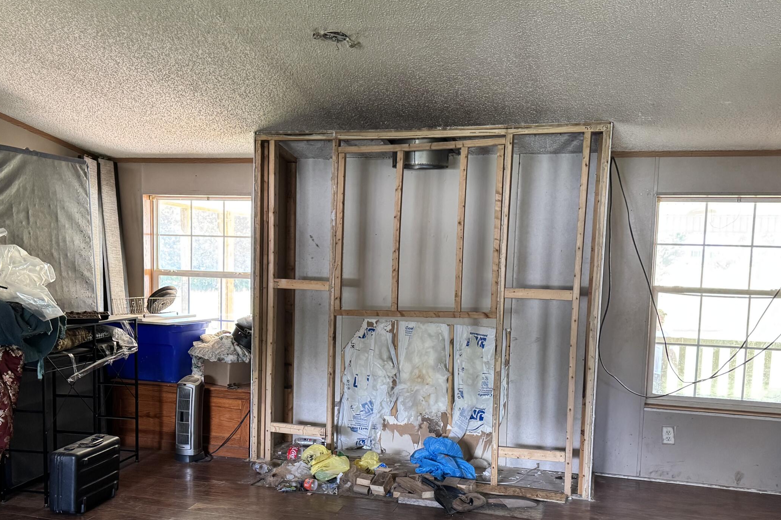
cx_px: 343
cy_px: 324
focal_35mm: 36
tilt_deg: -5.7
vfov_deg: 36.7
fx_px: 781
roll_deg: -1.8
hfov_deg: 53.0
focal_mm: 6.76
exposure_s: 1/60
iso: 400
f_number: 1.78
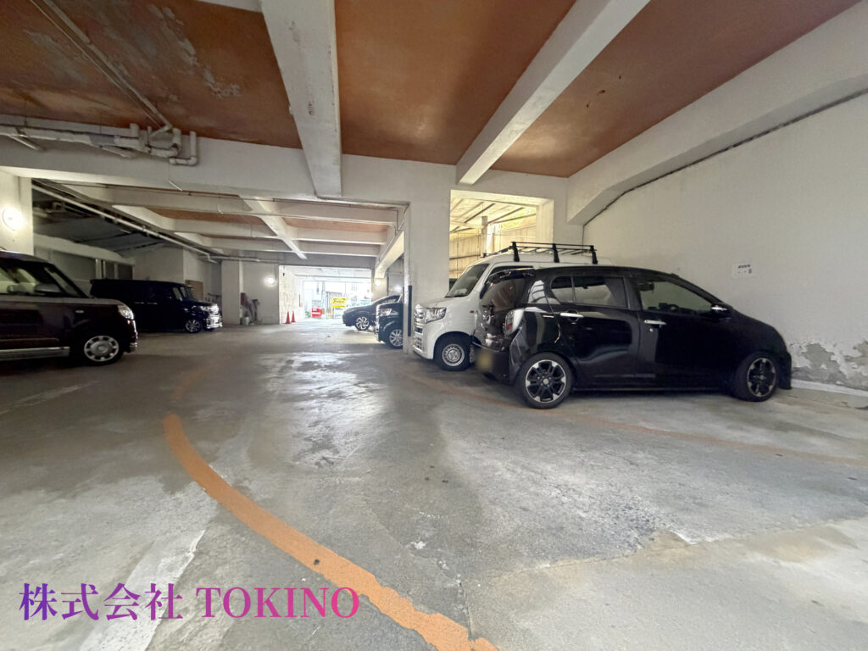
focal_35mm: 14
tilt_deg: -1.8
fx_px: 351
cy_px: 326
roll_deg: -0.7
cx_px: 434
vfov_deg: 85.7
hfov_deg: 102.1
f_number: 2.2
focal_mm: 2.22
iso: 1000
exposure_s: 1/60
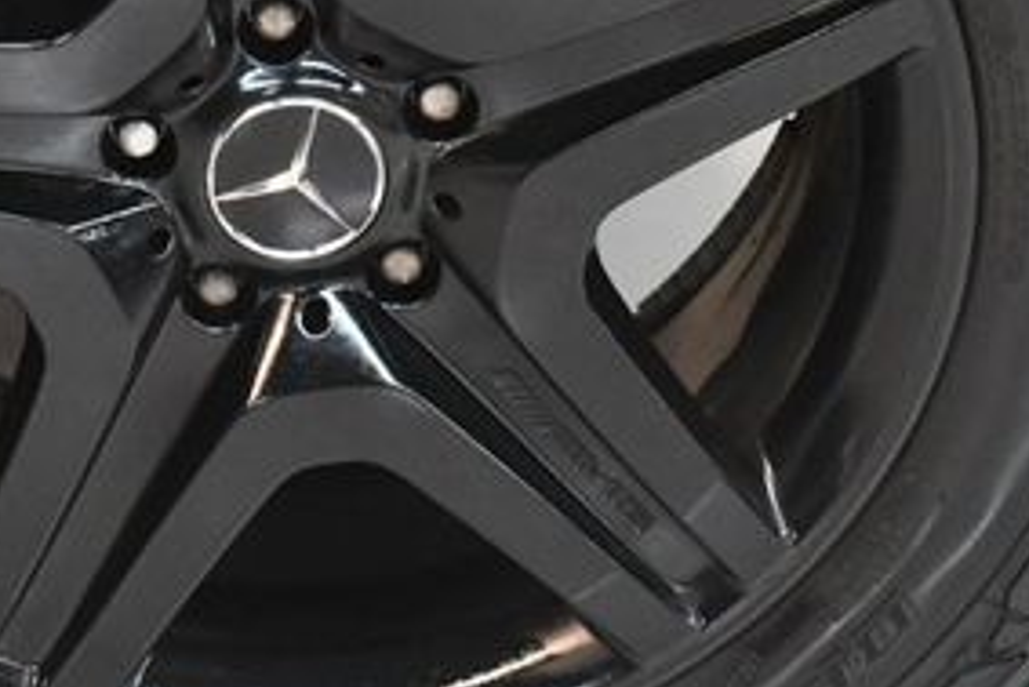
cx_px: 262
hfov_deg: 11.3
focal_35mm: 181
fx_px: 5176
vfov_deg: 7.6
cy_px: 102
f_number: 4.8
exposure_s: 1/60
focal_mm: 40
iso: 3200
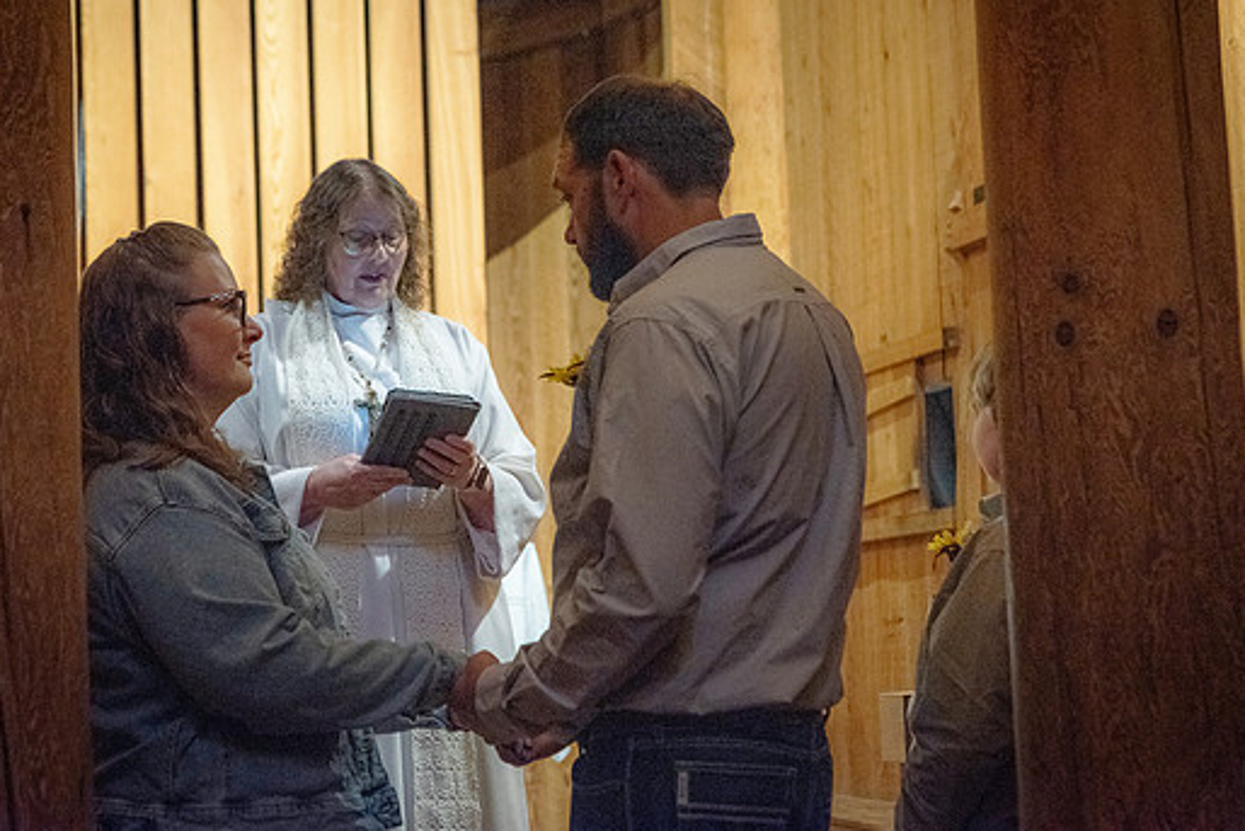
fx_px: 2733
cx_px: 603
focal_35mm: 79
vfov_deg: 17.3
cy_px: 386
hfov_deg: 25.7
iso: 5000
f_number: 4
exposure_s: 1/125
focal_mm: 70
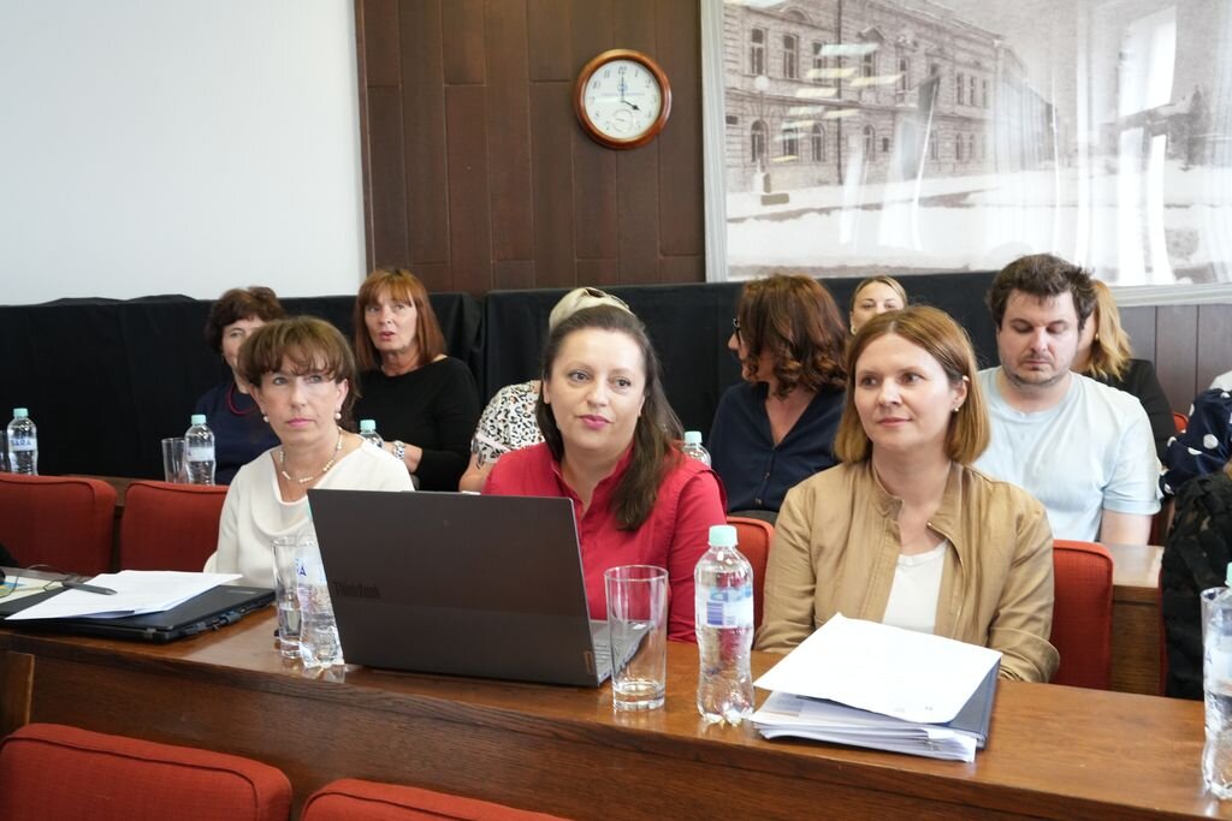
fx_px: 1232
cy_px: 410
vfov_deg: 36.9
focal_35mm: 36
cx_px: 616
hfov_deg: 53.1
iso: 4000
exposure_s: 1/40
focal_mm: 36
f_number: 8
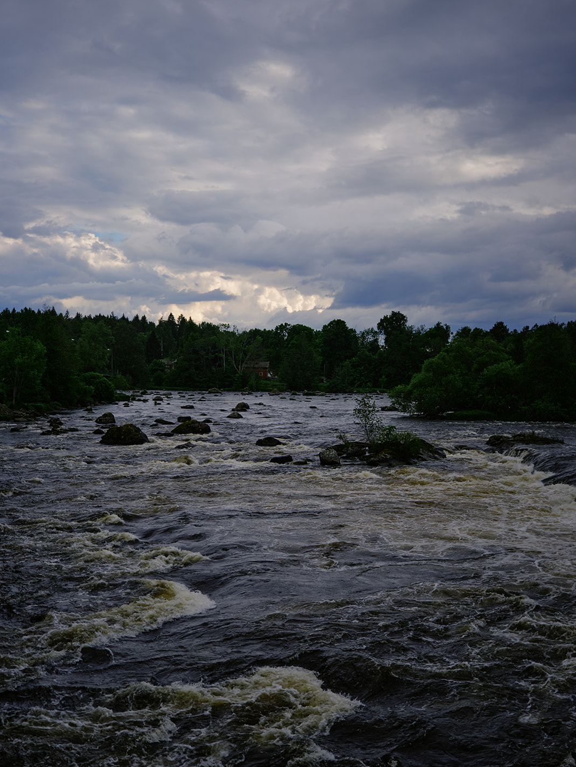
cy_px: 421
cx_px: 287
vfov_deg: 48.9
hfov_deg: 37.7
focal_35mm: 38
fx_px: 843
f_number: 1.4
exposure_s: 1/5000
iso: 125
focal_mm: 23
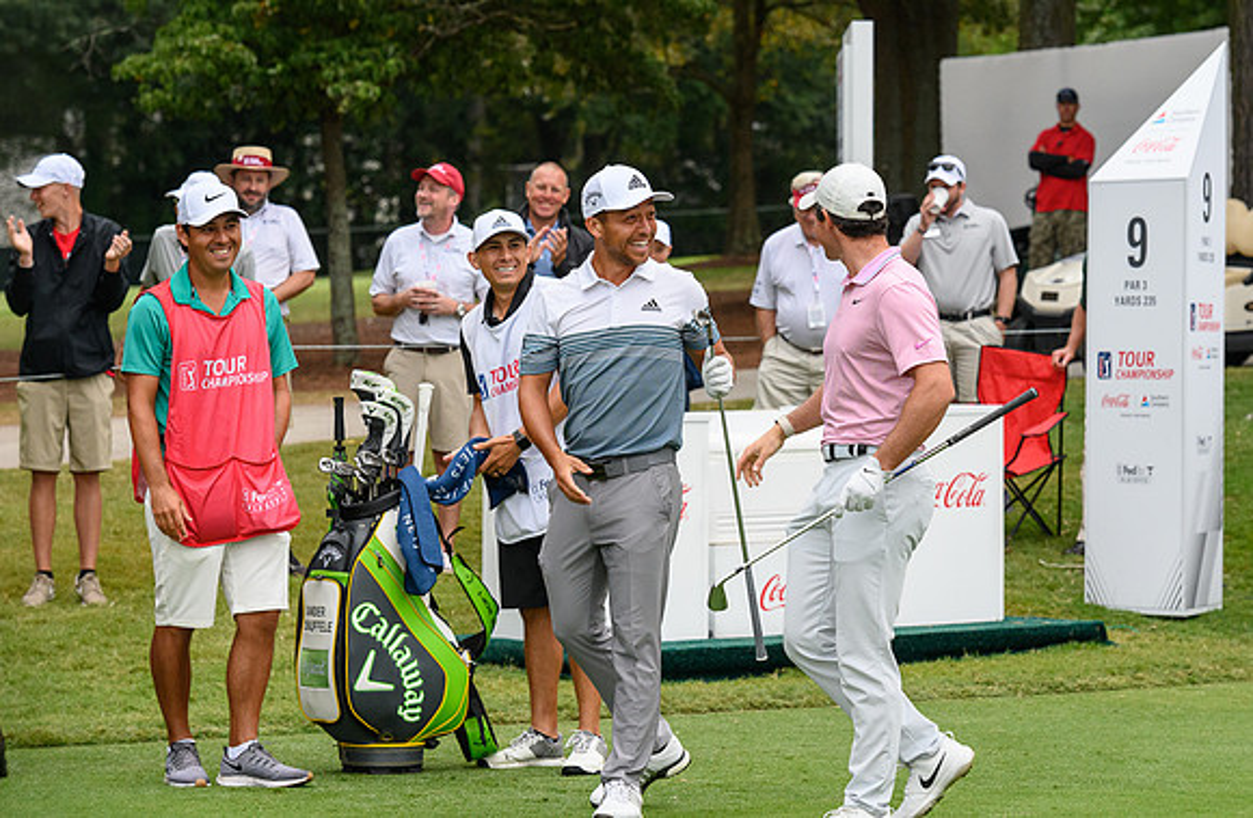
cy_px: 335
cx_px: 701
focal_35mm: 143
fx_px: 4945
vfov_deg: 9.5
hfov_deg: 14.4
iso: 2500
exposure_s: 1/320
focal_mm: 122
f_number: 5
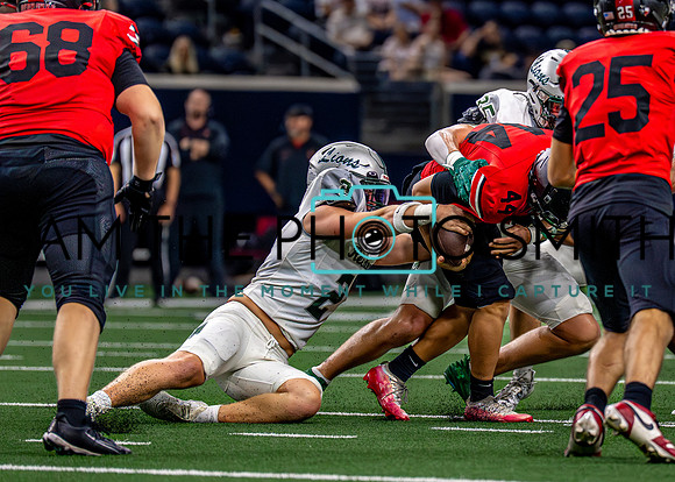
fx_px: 7754
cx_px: 533
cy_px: 218
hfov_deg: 5.0
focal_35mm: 405
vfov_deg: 3.6
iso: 4000
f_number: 2.8
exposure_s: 1/2000
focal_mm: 200
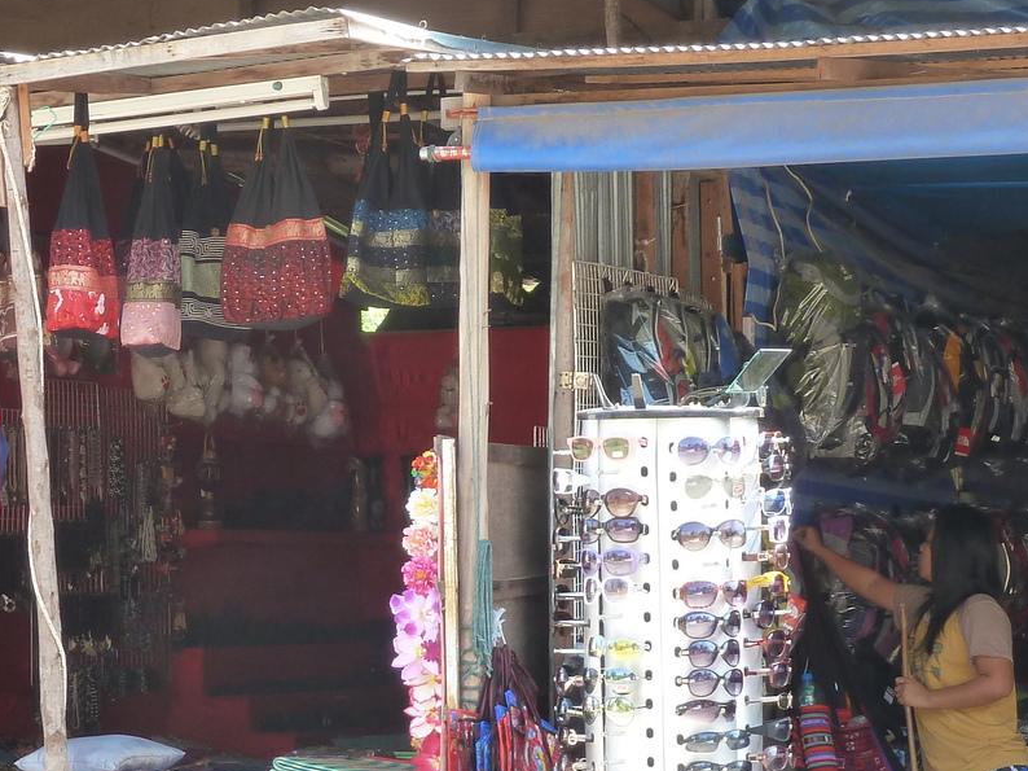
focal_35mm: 127
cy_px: 571
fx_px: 3770
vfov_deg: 11.6
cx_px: 203
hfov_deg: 15.4
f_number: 4
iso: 125
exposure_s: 1/40
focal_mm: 10.3
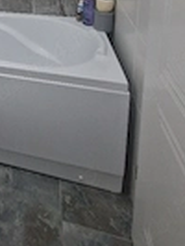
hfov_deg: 28.6
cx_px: -68
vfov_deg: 36.1
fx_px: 277
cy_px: -55
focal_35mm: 39
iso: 200
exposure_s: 1/50
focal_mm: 2.2
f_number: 2.2
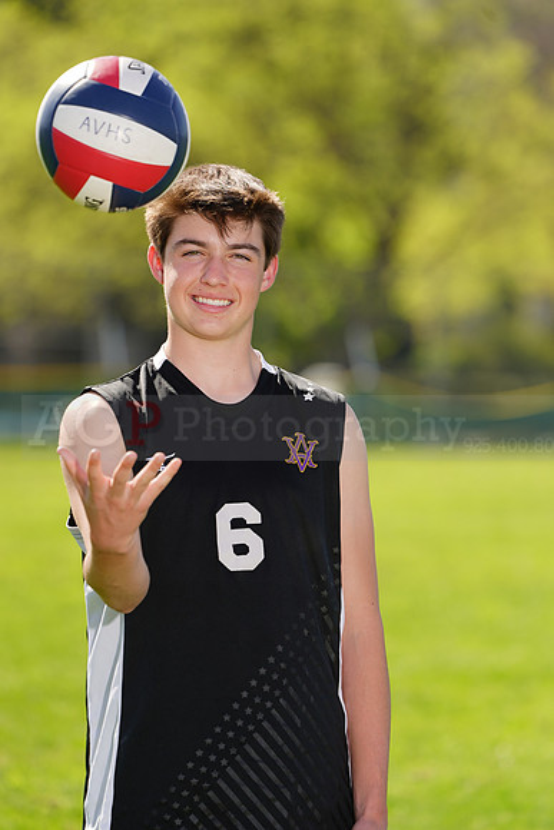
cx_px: 277
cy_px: 415
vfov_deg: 6.7
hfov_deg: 4.5
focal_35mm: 306
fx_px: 7059
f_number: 6.3
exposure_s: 1/200
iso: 64
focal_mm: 306
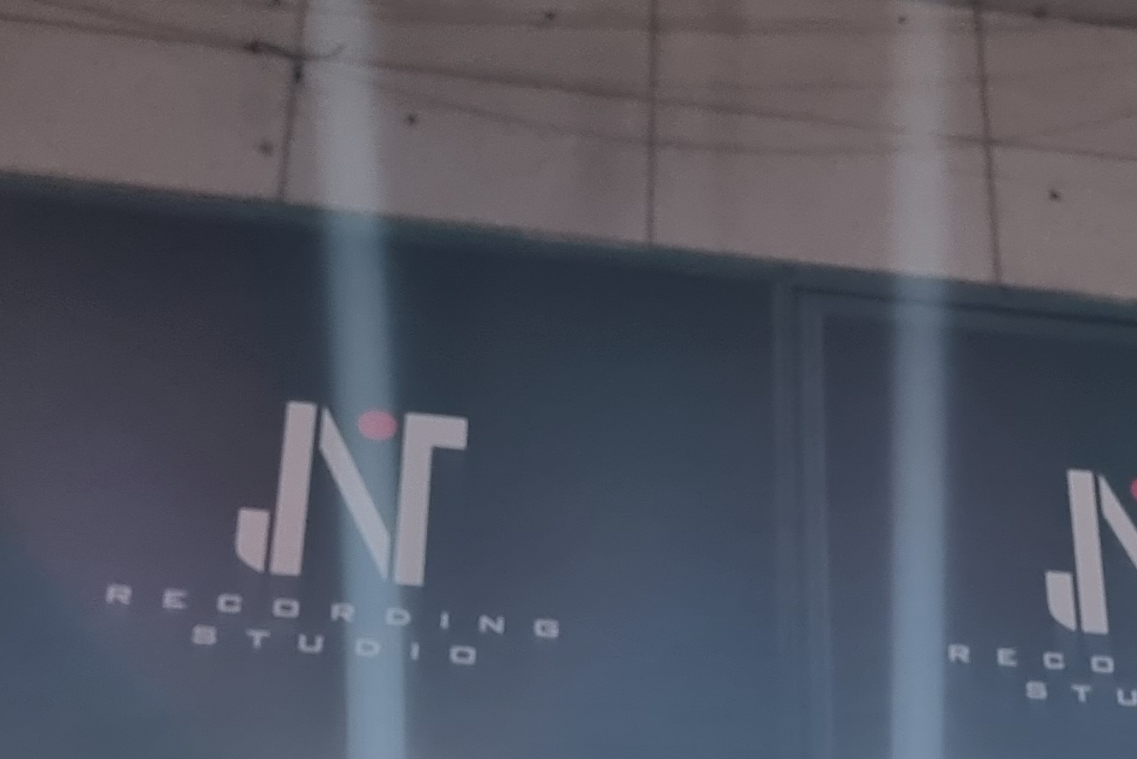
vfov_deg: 17.2
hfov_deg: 26.5
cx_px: 906
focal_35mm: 75
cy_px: 967
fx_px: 2369
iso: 200
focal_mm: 6.7
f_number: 1.8
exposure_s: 1/120
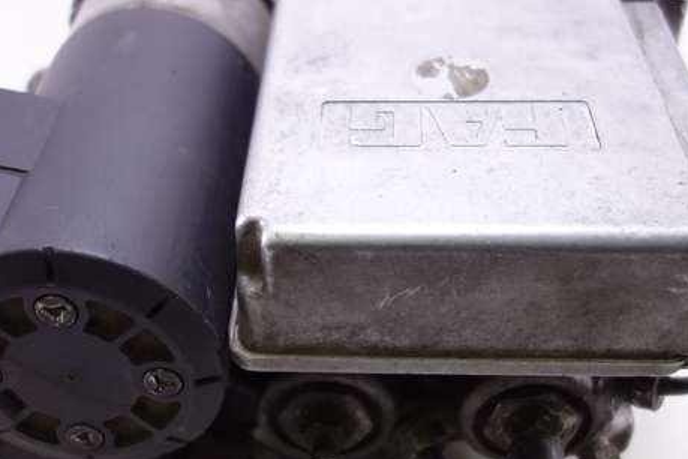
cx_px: 313
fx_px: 955
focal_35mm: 50
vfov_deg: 27.0
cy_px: 265
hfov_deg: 39.6
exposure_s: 1/60
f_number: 1.8
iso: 125
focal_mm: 10.4
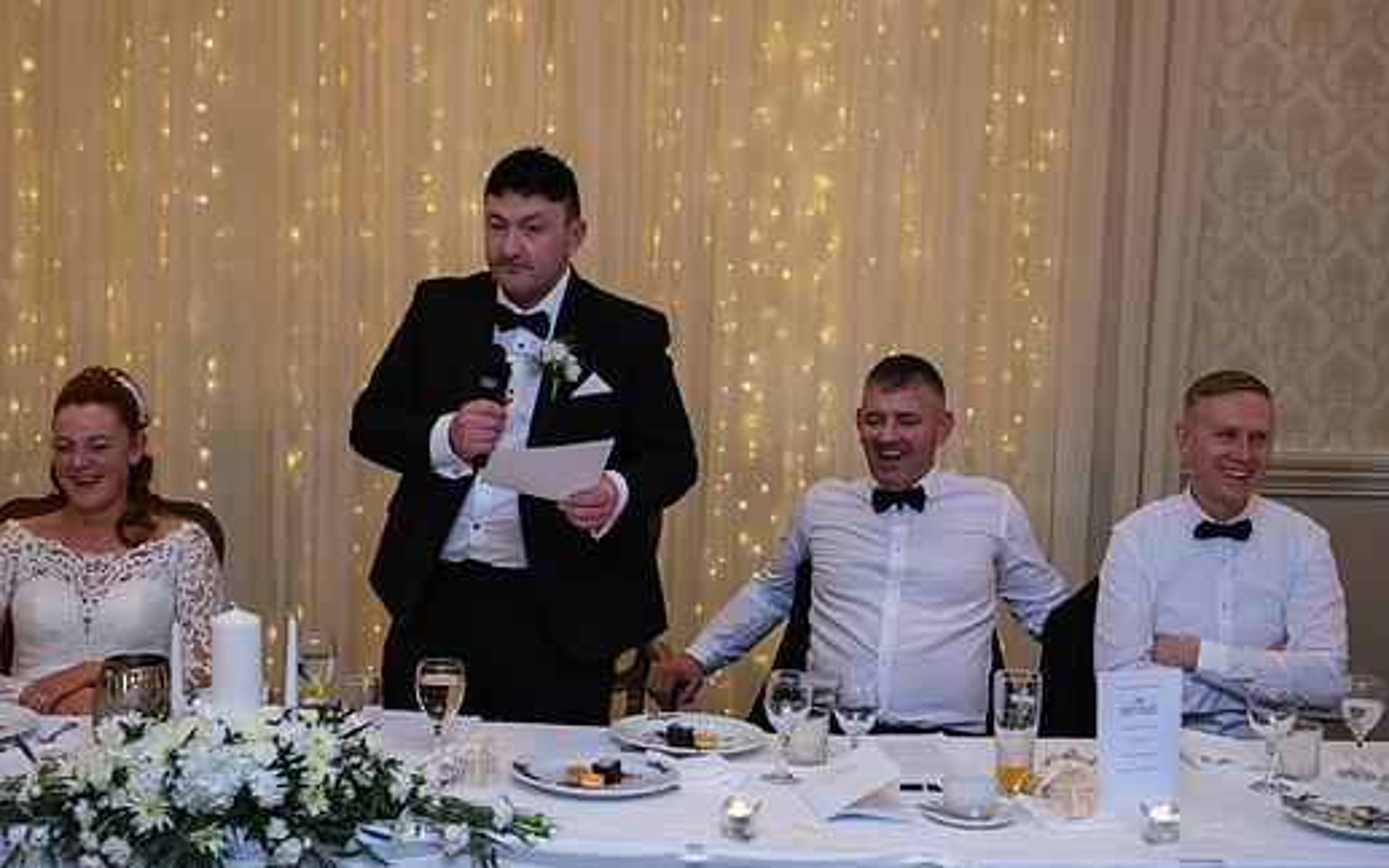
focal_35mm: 64
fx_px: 2422
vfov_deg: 20.3
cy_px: 477
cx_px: 647
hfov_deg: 32.0
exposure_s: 1/160
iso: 1000
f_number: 3.5
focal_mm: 56
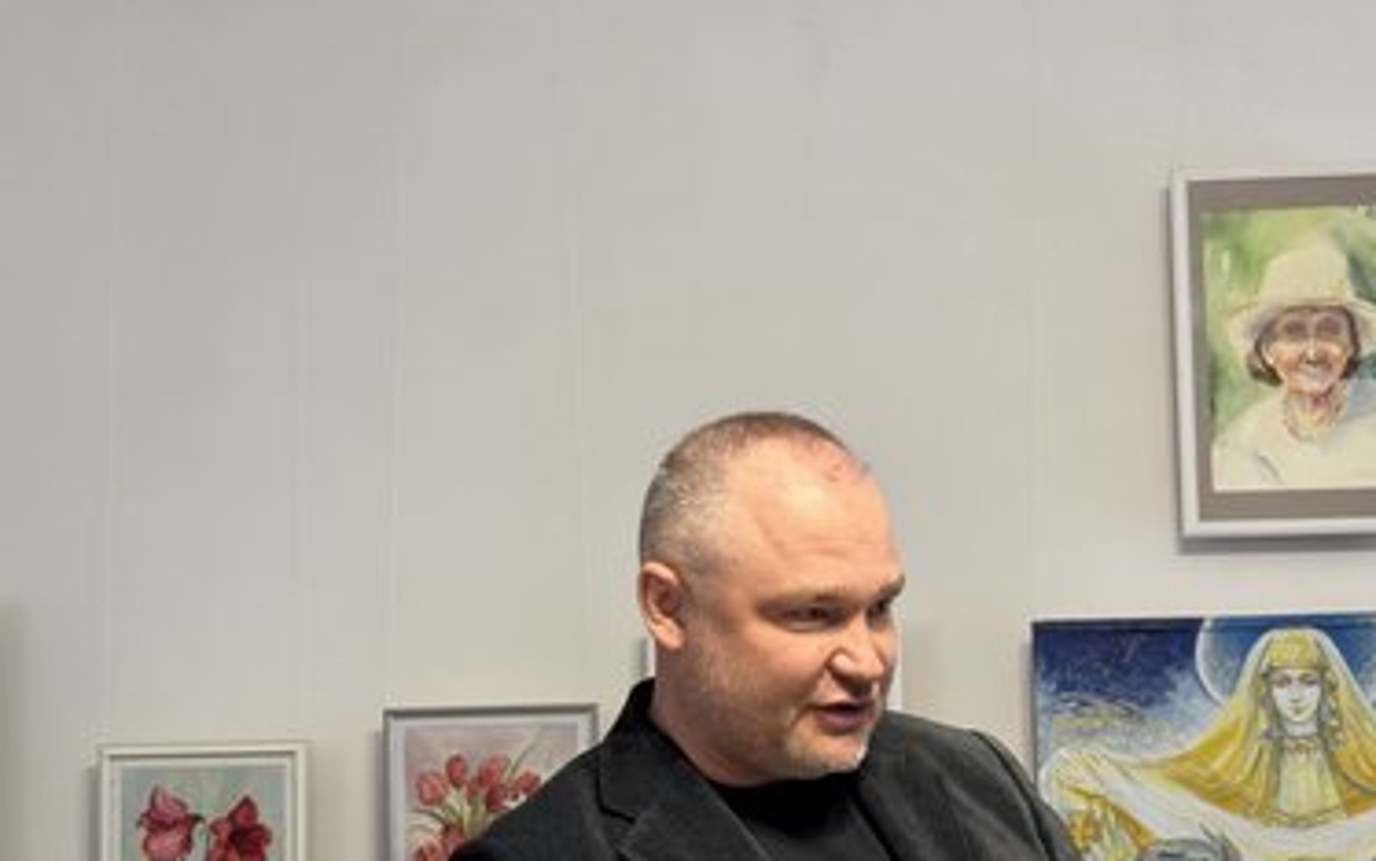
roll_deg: +1.4
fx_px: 2213
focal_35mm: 59
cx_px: 670
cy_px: 537
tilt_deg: +6.9
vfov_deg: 22.0
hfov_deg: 34.5
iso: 160
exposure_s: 1/40
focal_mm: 5.96
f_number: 1.6
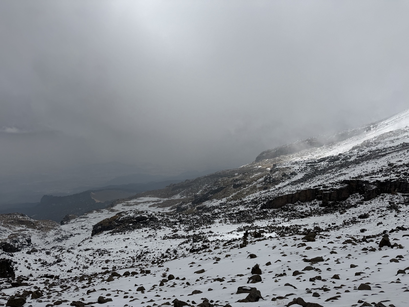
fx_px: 284
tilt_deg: -2.7
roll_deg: -0.2
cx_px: 204
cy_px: 154
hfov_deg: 71.6
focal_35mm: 24
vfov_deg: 56.8
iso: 100
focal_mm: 6.76
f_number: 1.78
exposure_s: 1/17544
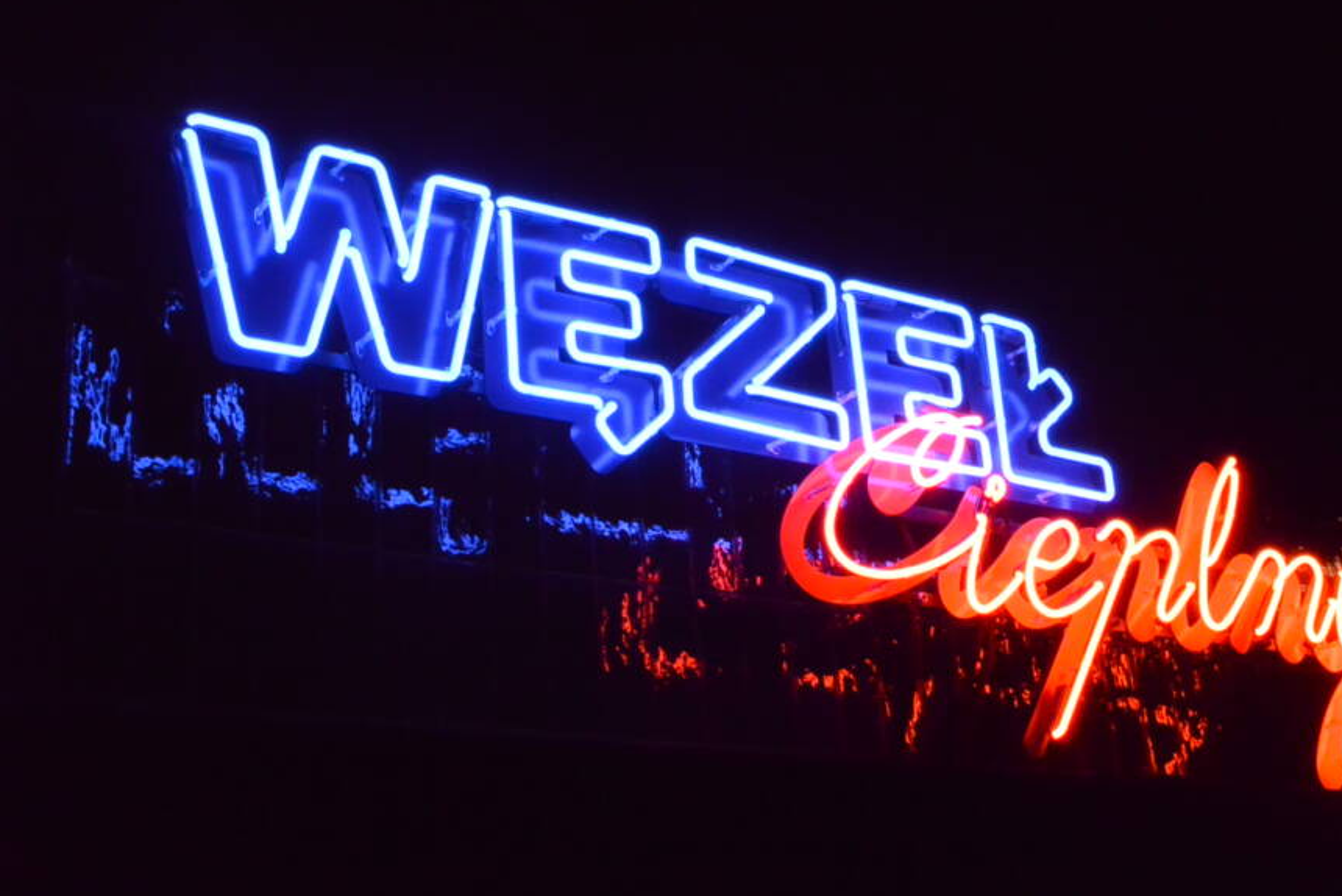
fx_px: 1864
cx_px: 747
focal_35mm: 50
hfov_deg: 39.5
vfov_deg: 27.0
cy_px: 413
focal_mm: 15.7
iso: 4500
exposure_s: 1/100
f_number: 4.2
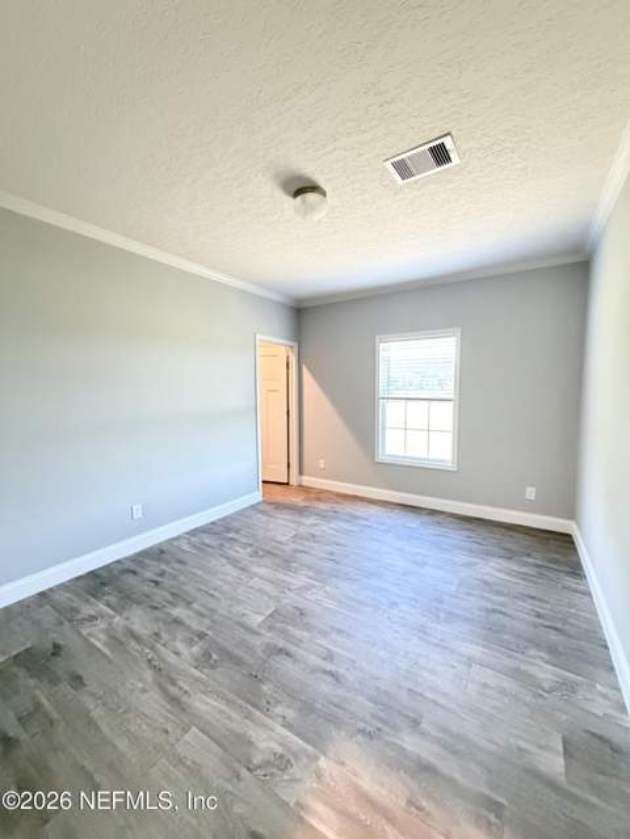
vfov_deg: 102.1
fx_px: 340
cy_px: 420
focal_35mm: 14
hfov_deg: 85.7
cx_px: 315
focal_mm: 2.22
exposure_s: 1/60
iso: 800
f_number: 2.2
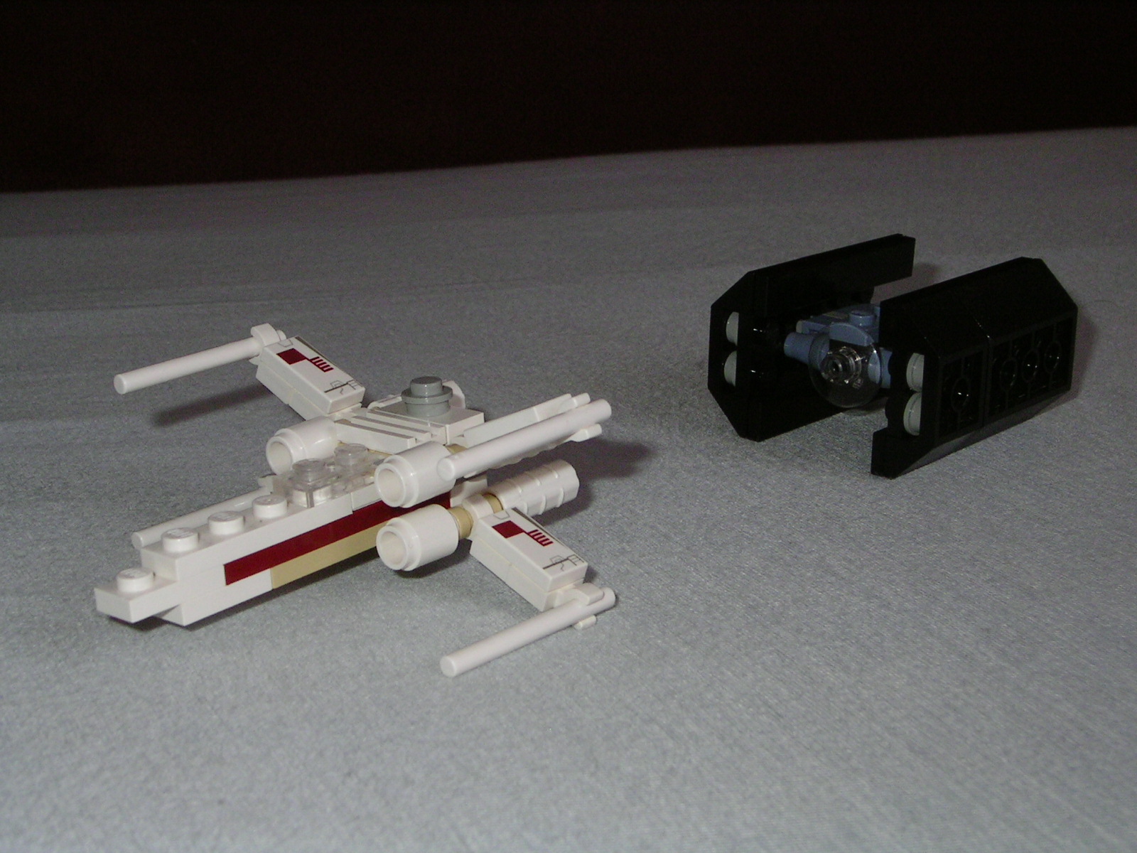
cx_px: 568
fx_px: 1905
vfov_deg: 25.2
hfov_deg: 33.2
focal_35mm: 58
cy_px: 426
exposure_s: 1/48.8
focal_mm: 9.1
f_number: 6.1
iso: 100
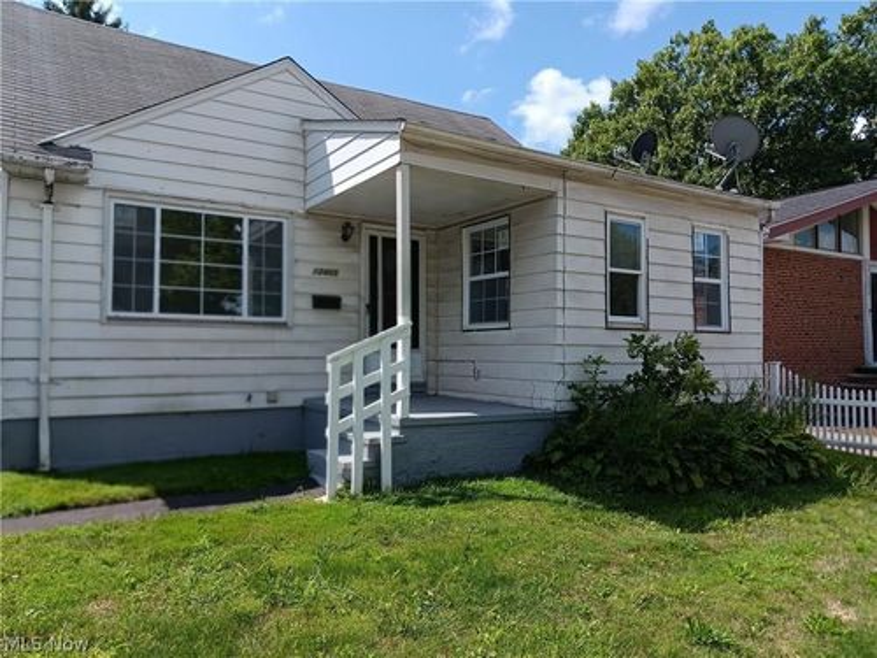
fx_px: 659
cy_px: 329
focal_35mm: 26
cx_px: 438
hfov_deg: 67.3
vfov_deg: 53.1
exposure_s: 1/500
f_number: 1.8
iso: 20
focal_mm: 3.98
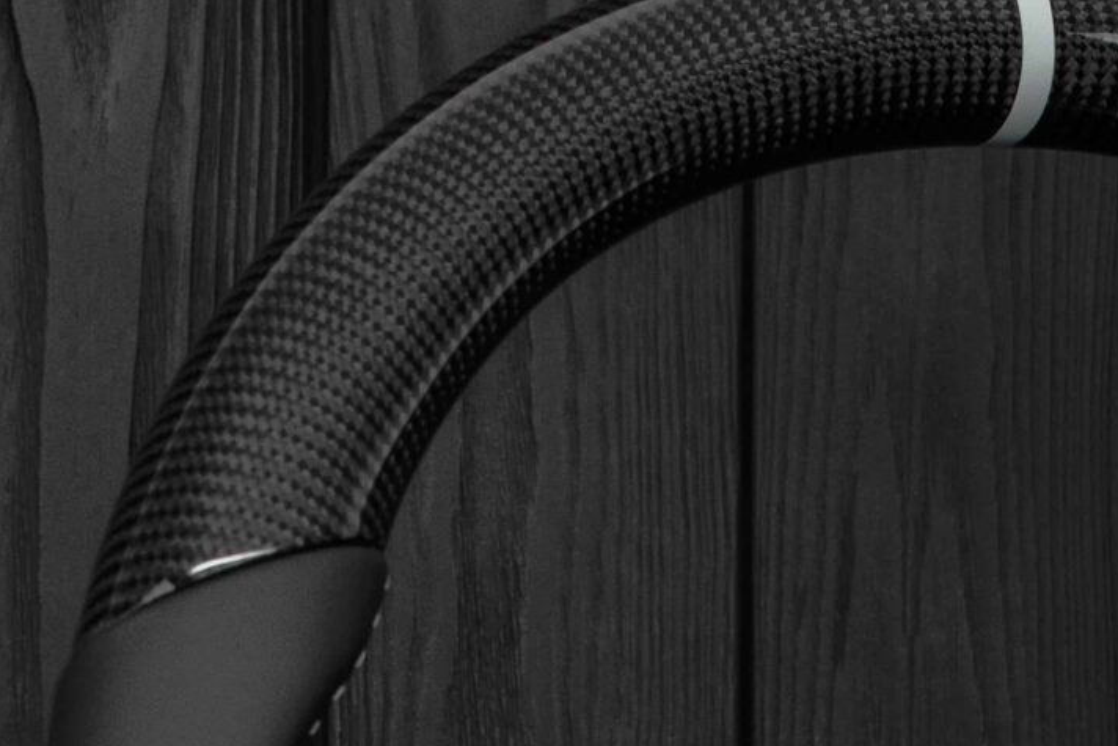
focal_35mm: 189
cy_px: 1199
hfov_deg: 10.8
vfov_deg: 7.1
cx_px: 1228
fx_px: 5864
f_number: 6.3
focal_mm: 35
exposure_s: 1/125
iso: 500
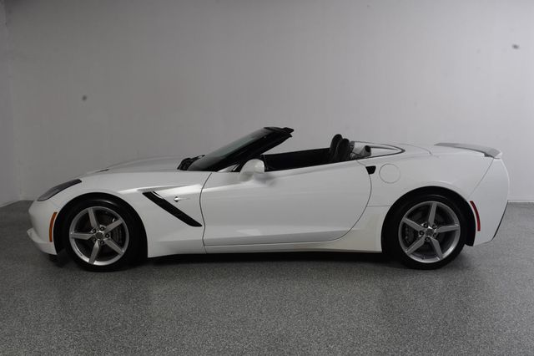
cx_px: 267
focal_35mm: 33
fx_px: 489
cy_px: 178
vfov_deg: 39.9
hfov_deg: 57.2
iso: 100
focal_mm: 22
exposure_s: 1/160
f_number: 13
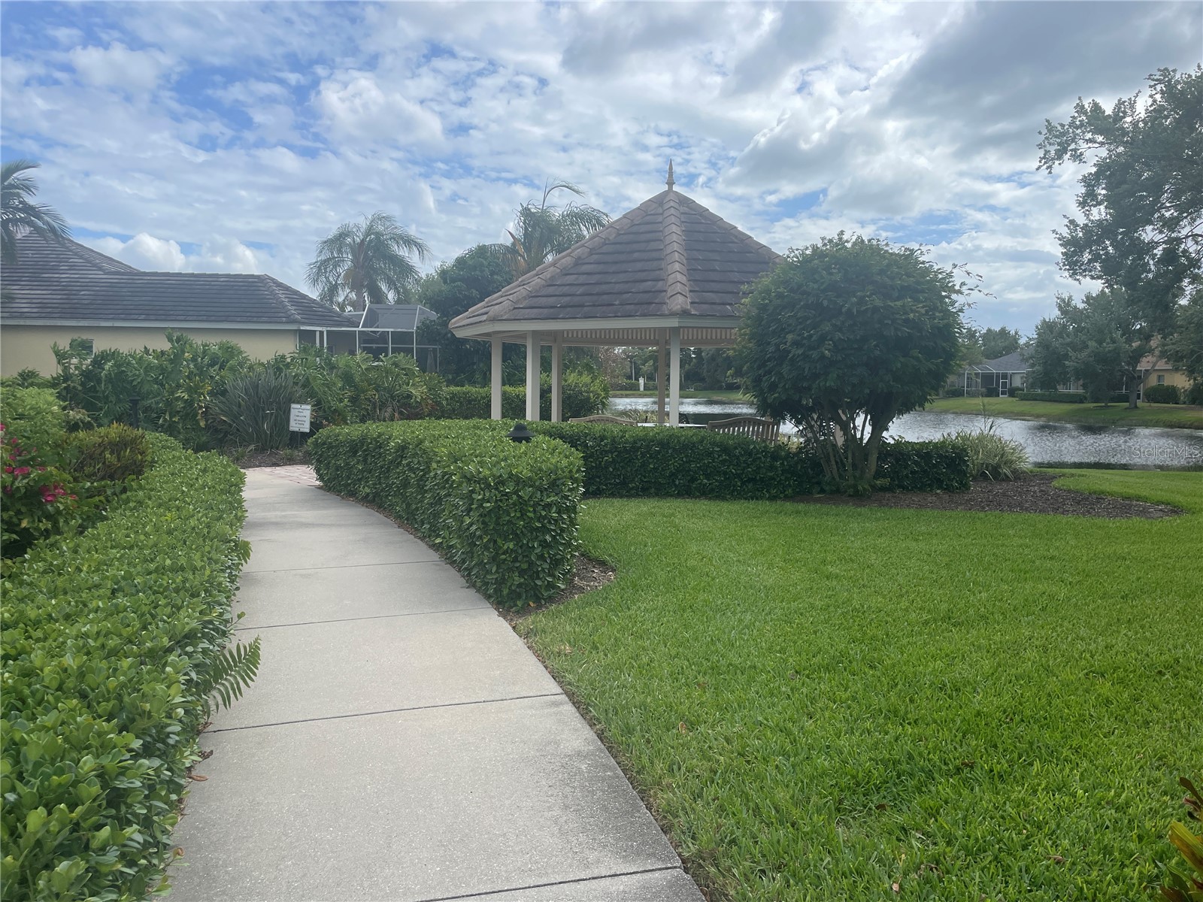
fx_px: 904
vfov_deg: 53.1
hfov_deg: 67.3
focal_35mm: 26
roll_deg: +0.1
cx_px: 602
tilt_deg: -3.0
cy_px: 451
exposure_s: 1/4292
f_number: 1.6
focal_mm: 4.2
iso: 32
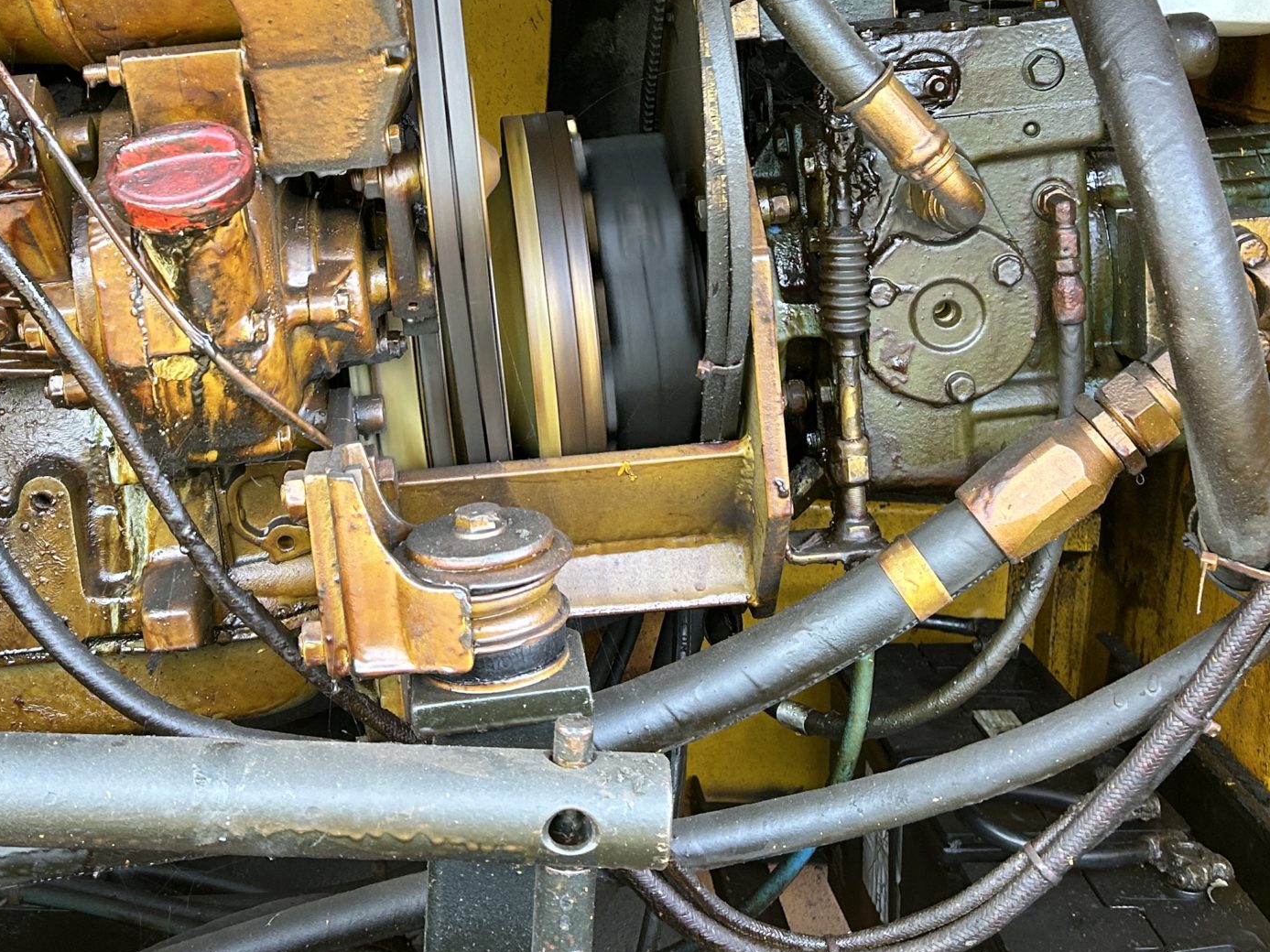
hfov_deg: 39.2
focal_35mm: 48
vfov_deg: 29.6
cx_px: 436
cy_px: 188
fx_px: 1761
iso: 125
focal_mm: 5.7
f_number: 1.5
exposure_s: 1/116
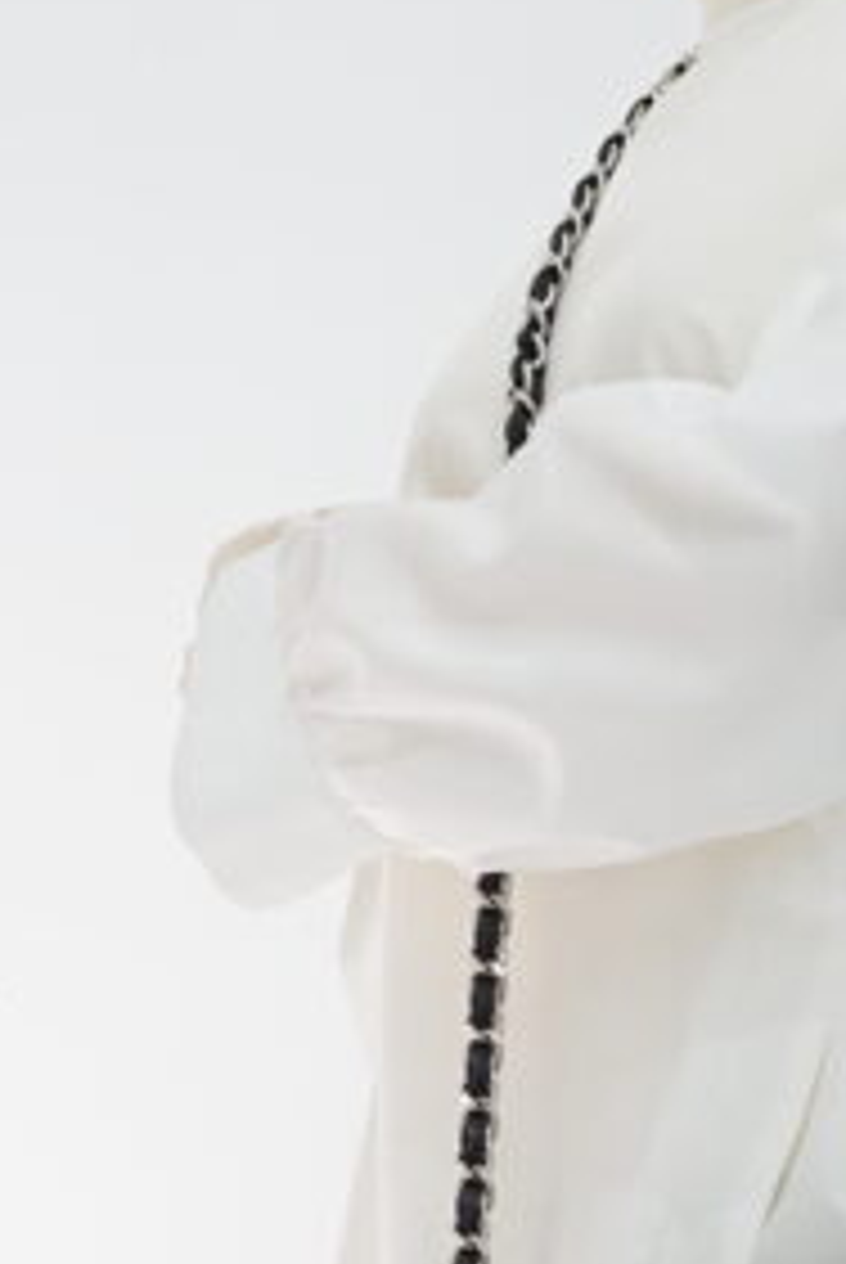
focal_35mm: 182
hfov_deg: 7.5
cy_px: 1336
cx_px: 947
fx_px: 6399
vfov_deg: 11.2
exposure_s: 1/13
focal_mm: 50
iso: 640
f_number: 6.3
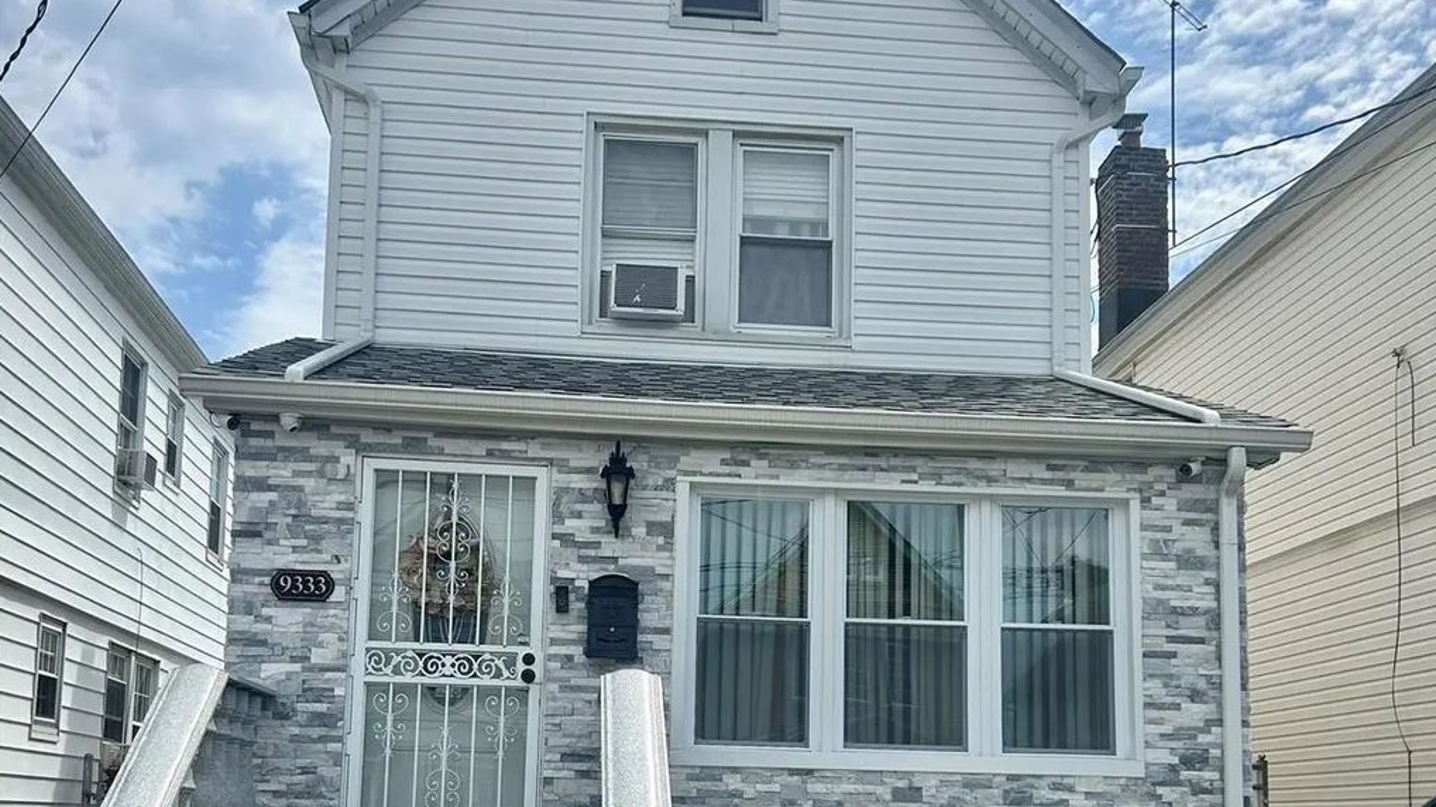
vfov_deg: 30.4
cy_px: 650
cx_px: 718
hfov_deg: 52.8
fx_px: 1447
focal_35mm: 38
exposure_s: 1/5587
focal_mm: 5.7
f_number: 1.5
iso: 50
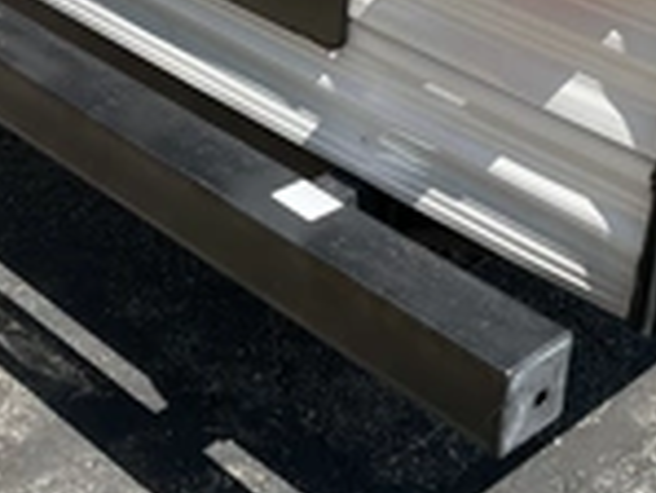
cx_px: 198
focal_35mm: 78
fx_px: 1479
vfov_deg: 18.5
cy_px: 26
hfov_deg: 24.8
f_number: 1.8
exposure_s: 1/944
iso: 25
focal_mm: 3
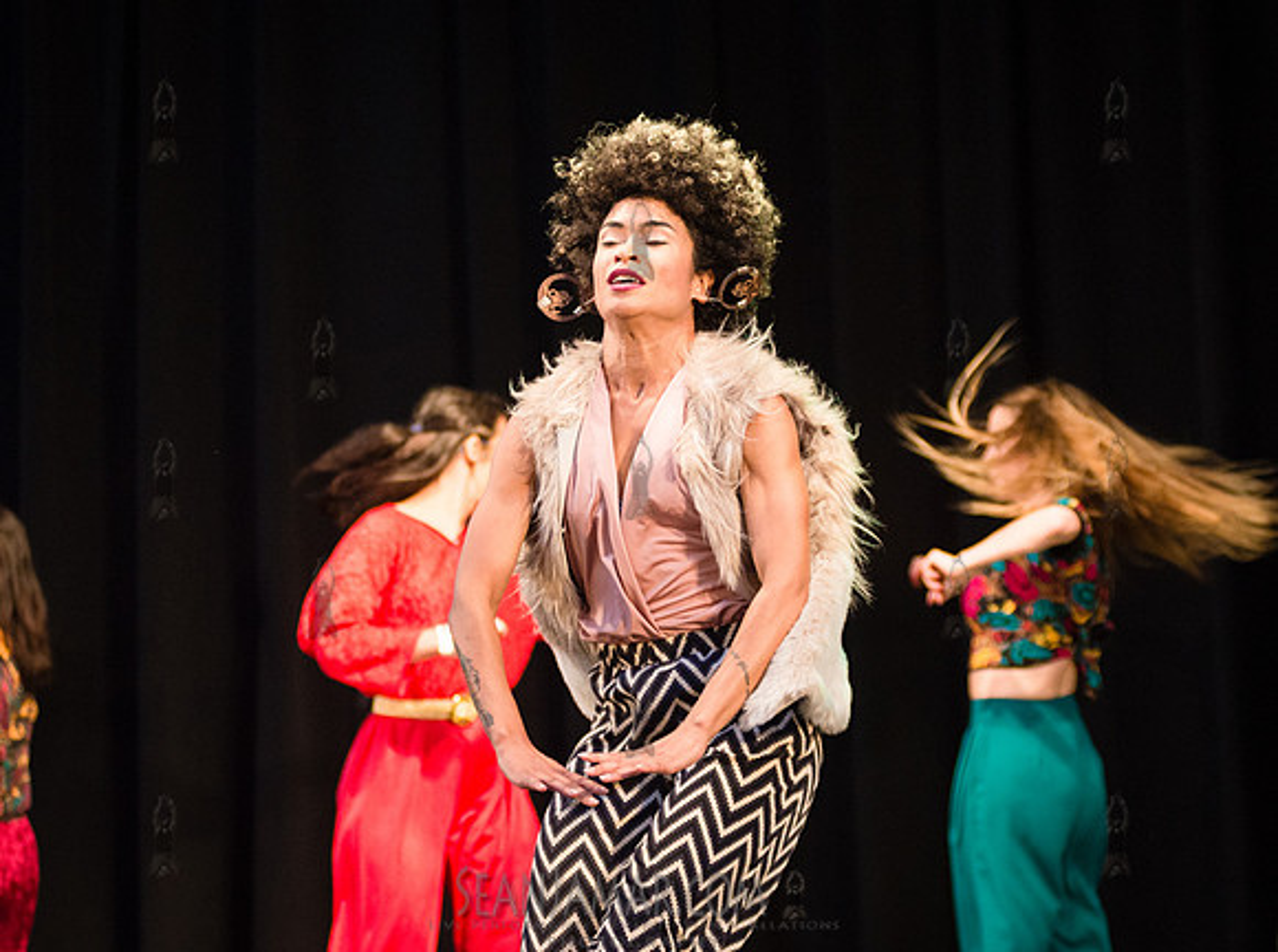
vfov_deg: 14.3
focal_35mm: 103
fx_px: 3784
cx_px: 680
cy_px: 544
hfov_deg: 19.2
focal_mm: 80
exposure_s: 1/1250
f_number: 2.8
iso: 2500
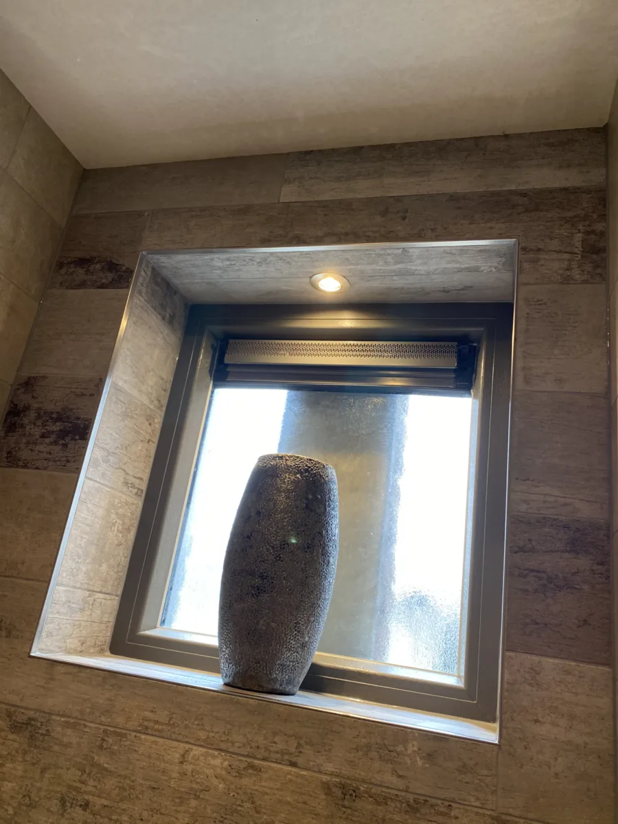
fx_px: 619
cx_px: 309
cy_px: 412
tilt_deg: +19.1
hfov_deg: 53.1
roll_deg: -9.3
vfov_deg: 67.3
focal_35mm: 26
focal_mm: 4.25
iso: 100
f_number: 1.8
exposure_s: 1/50
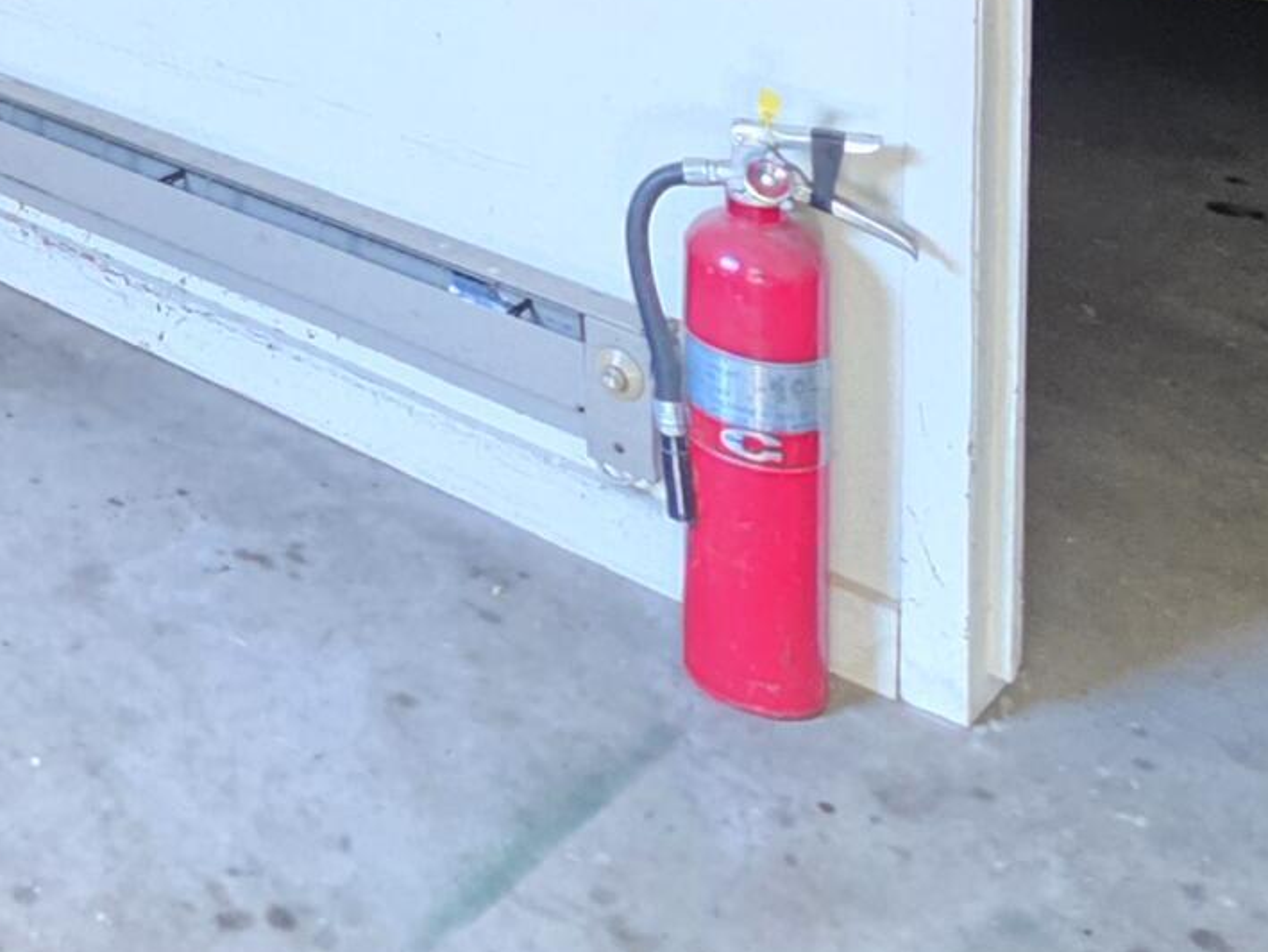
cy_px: -648
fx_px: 2015
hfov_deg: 27.7
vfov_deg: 20.6
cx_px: -465
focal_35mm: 55
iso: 500
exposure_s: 1/60
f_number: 1.9
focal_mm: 2.2
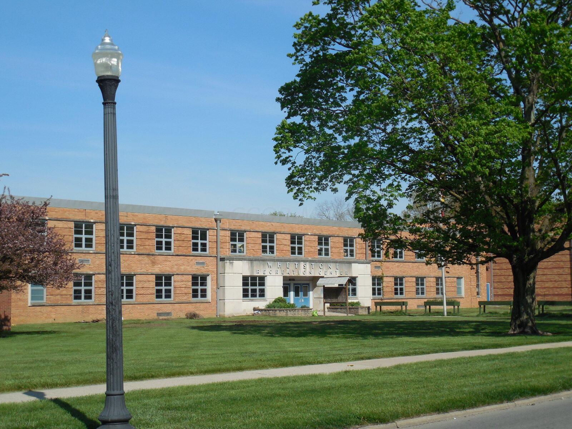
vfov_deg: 27.0
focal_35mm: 54
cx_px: 286
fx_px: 892
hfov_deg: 35.5
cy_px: 214
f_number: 4.2
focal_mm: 9.8
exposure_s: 1/1250
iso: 125
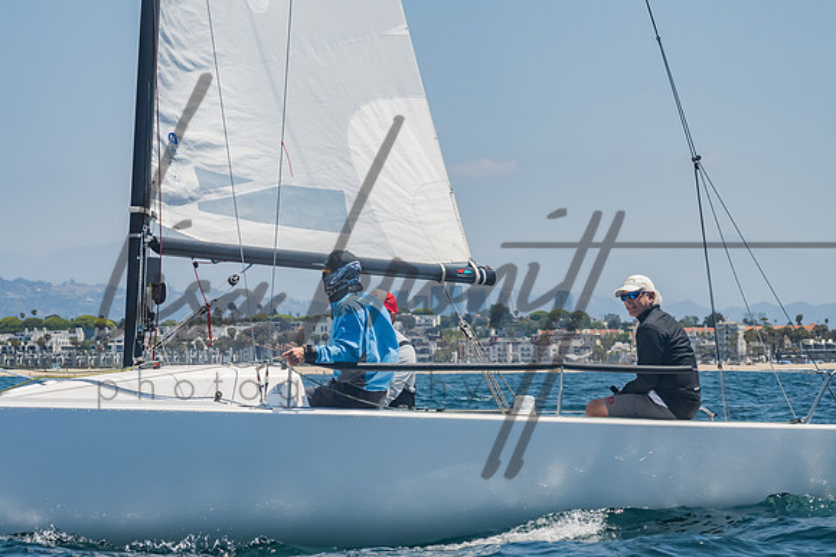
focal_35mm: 150
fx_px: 3481
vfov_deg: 9.1
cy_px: 278
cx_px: 418
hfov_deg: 13.7
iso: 640
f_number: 13
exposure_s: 1/1000
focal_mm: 100
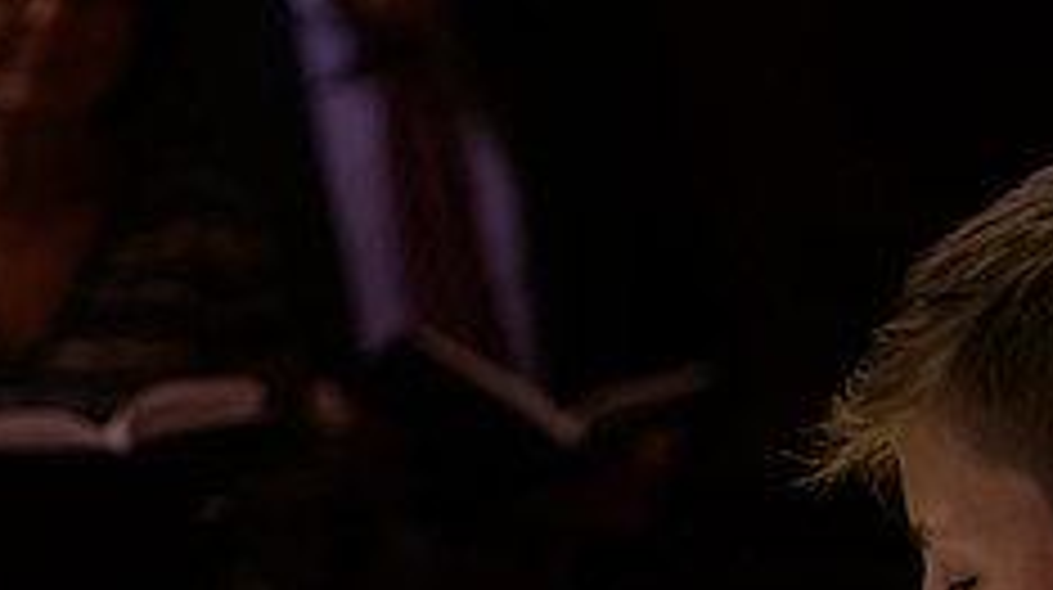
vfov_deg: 6.1
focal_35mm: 195
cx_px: 486
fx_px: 5438
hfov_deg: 11.1
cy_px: 867
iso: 1600
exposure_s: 1/125
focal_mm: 75
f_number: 3.2
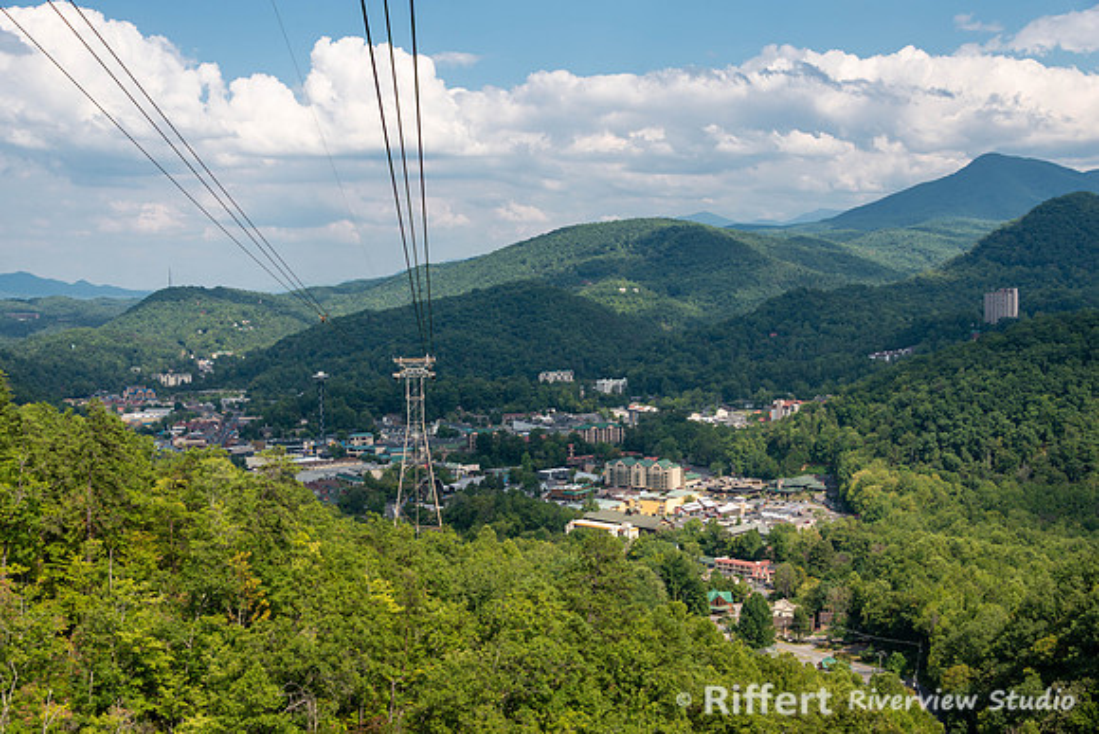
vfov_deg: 31.9
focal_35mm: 42
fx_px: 1282
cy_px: 367
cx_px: 550
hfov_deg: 46.4
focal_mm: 42
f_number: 8
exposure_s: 1/250
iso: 100
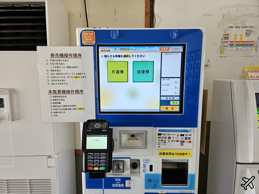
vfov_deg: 58.9
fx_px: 172
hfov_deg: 73.9
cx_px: 130
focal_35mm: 23
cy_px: 97
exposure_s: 1/120
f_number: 1.8
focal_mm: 5.4
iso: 80
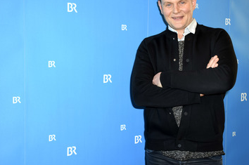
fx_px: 357
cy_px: 74
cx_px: 148
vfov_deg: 26.1
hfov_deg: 38.3
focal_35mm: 52
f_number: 4.5
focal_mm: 27
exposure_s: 1/80
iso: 280
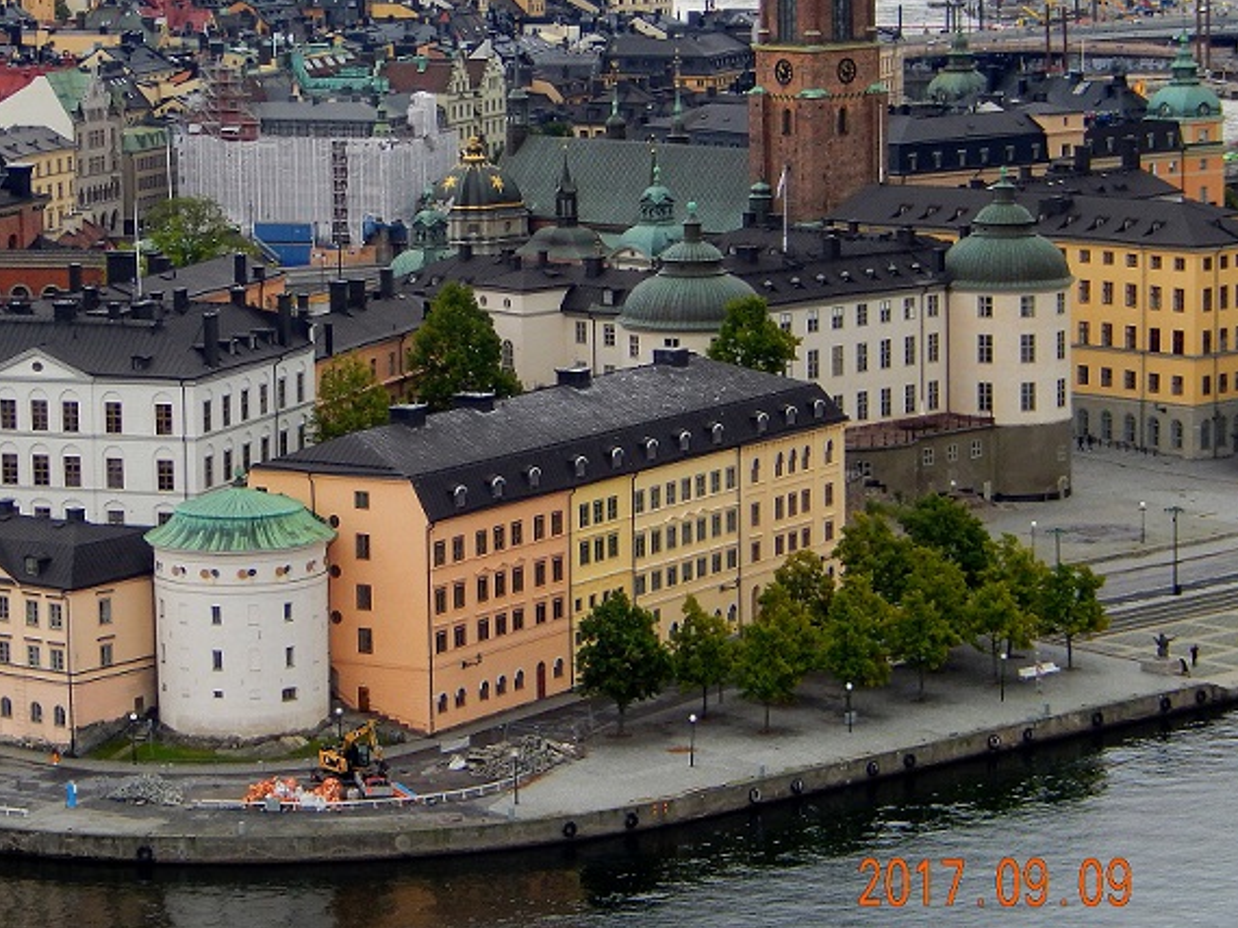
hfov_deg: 14.3
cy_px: 290
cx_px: 287
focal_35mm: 137
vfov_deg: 10.8
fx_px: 4898
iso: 125
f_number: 5.1
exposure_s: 1/200
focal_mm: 15.2
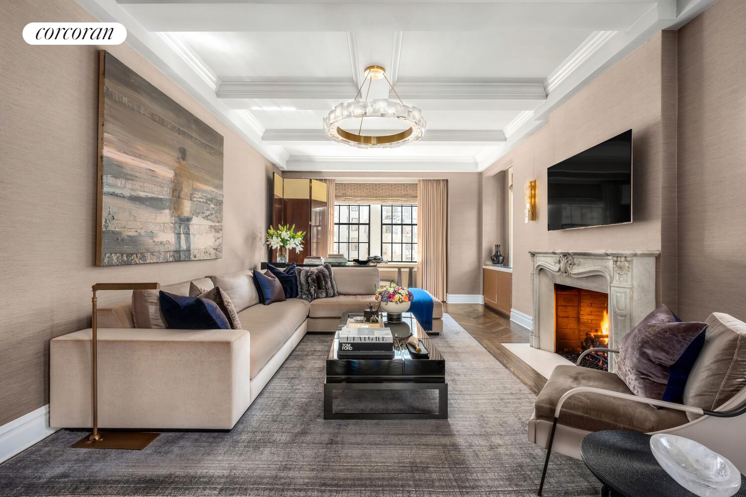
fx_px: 332
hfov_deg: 96.7
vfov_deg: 73.7
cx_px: 373
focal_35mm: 16
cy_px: 248
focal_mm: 16
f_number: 19
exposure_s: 1.5
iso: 500
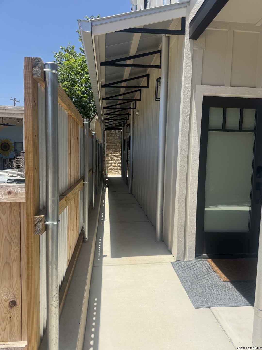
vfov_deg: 71.6
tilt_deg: -5.4
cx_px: 131
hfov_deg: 56.8
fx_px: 242
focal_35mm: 24
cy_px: 175
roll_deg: -0.5
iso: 80
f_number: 1.78
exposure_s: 1/3597
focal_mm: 6.76
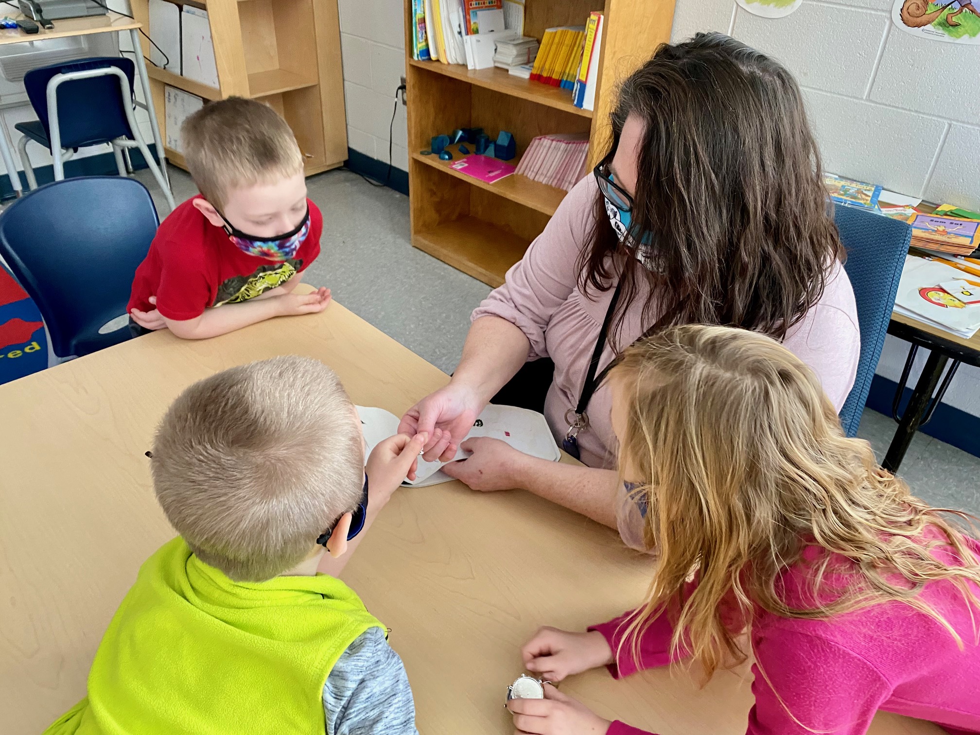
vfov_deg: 53.1
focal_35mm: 26
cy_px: 368
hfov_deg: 67.3
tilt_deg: -34.8
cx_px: 490
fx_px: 736
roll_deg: -3.9
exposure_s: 1/60
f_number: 1.8
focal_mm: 4.25
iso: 250
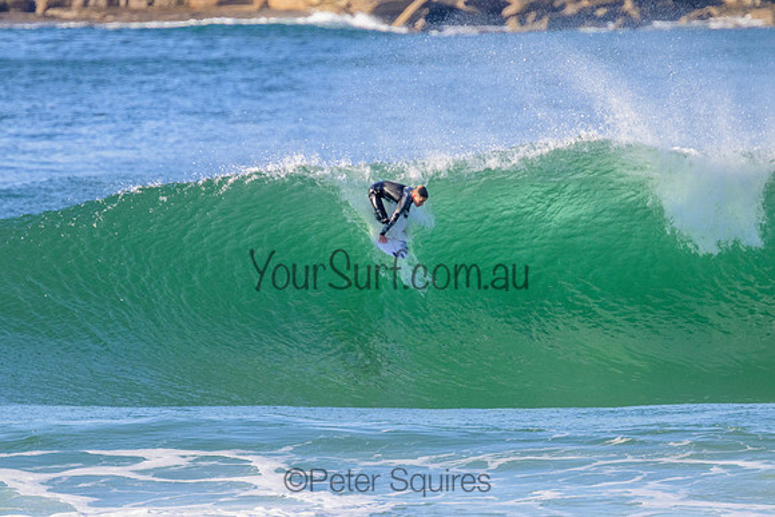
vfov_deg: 1.7
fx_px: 17225
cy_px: 258
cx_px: 388
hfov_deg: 2.6
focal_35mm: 800
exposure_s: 1/1250
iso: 2500
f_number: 11
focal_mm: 800
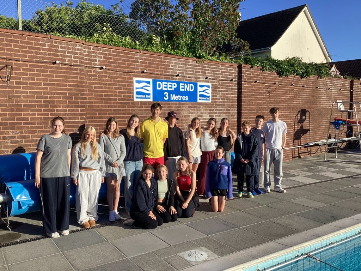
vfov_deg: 45.4
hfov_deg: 58.4
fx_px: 323
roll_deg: -0.6
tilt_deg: -5.5
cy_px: 136
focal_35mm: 31
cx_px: 180
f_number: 2.4
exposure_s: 1/1116
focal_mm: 3.3
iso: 25
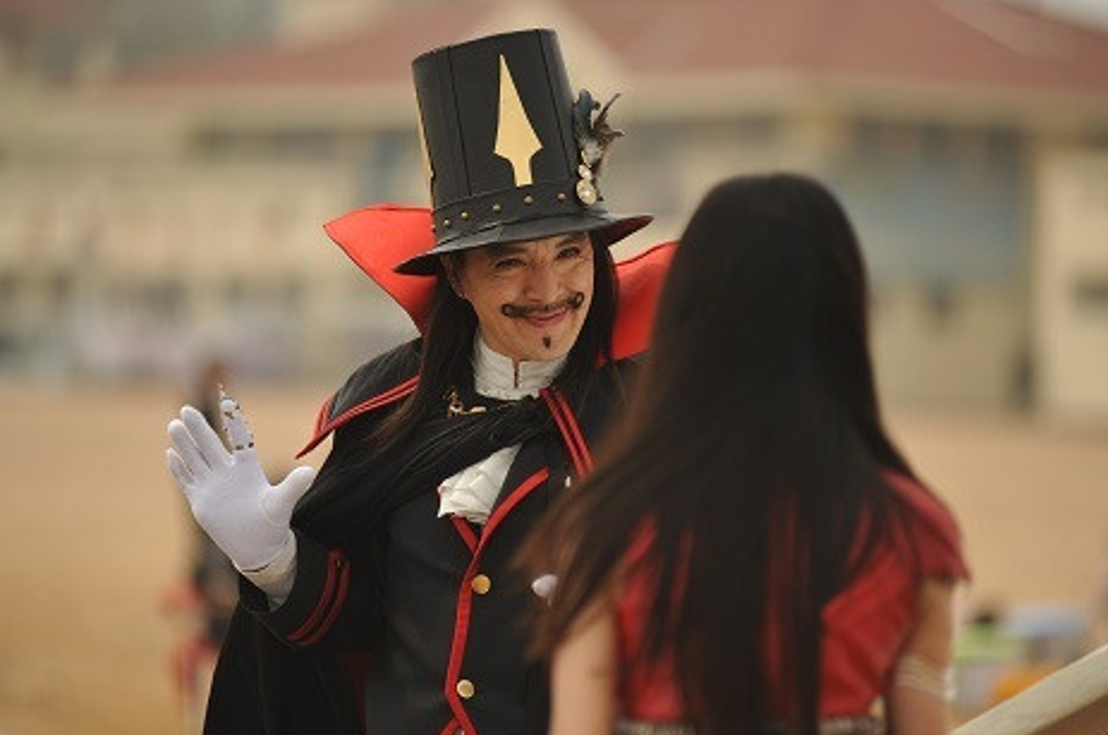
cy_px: 362
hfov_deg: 9.5
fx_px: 6636
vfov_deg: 6.3
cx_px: 548
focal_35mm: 216
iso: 250
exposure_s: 1/3200
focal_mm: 200
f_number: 2.8
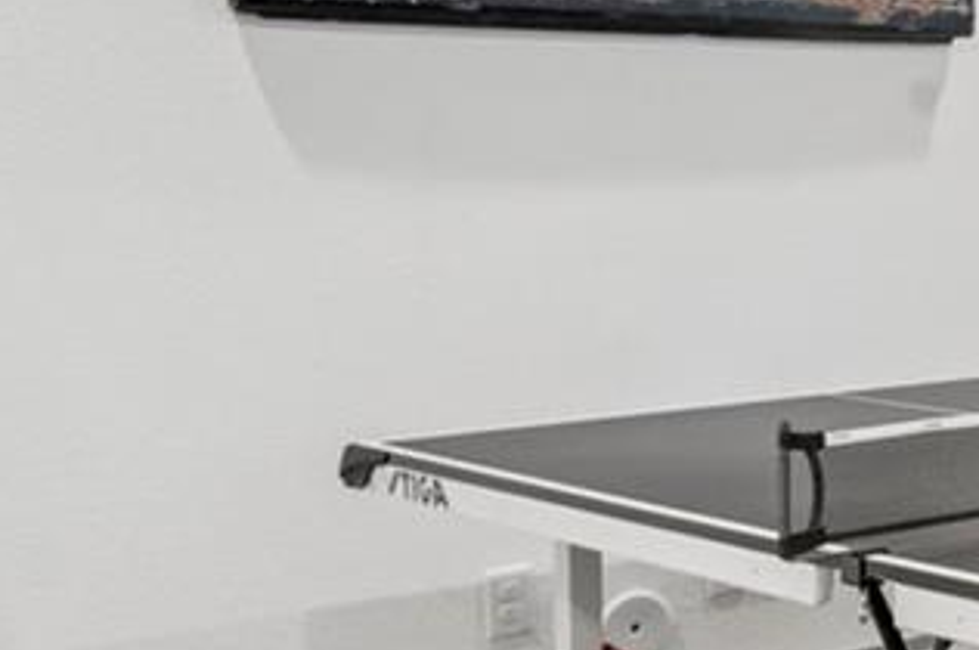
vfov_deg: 17.8
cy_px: 145
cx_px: 1701
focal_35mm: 76
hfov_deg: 20.2
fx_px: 2065
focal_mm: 15
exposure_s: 1.6
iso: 100
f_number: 11
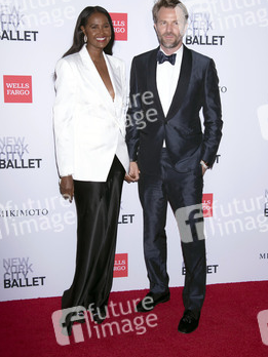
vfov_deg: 44.8
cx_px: 135
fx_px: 434
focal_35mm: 42
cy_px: 167
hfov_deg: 34.3
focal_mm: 38
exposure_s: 1/200
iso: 640
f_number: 5
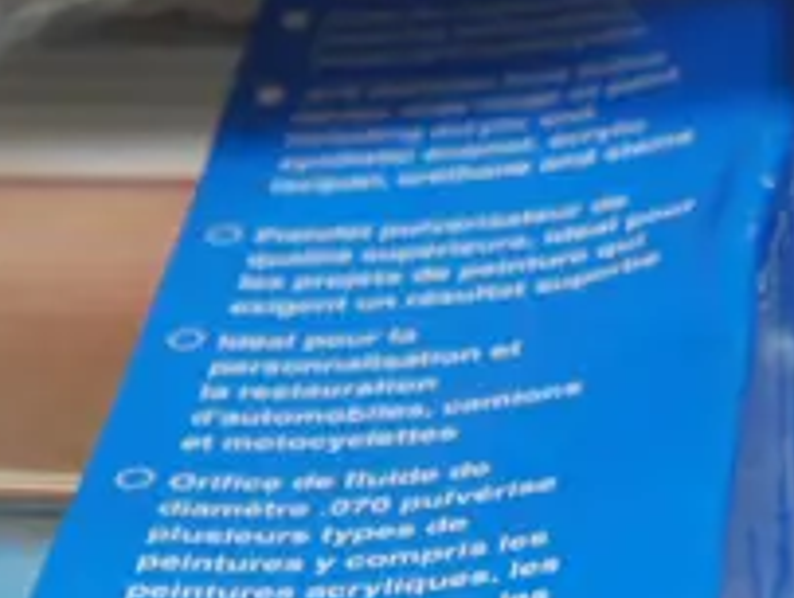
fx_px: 3470
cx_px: 774
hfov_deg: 12.9
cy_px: 930
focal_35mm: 151
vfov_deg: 9.5
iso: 1250
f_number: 3.6
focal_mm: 15
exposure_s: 1/60
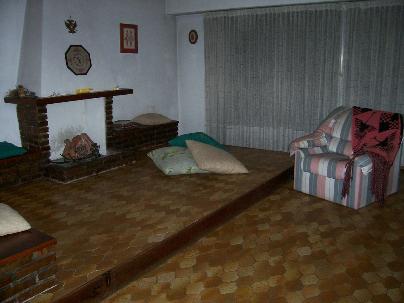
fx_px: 397
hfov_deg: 54.0
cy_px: 152
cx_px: 202
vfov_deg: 41.8
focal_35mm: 34
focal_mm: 5.6
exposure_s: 1/112
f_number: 2.7
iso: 140
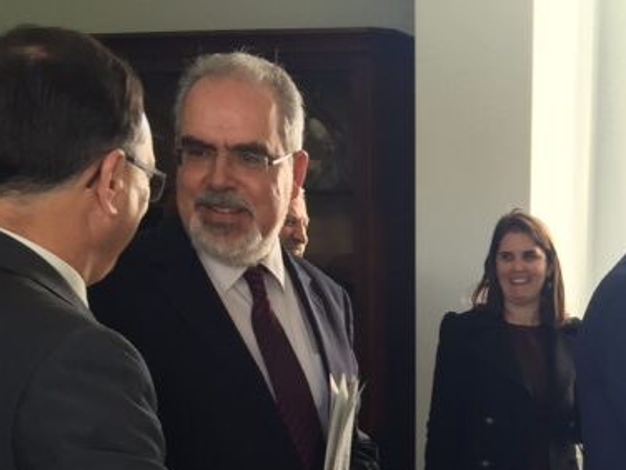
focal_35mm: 79
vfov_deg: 17.5
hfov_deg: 23.8
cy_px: 613
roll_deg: -1.6
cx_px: 603
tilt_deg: -10.8
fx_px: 1429
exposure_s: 1/50
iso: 40
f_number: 2.2
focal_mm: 4.15
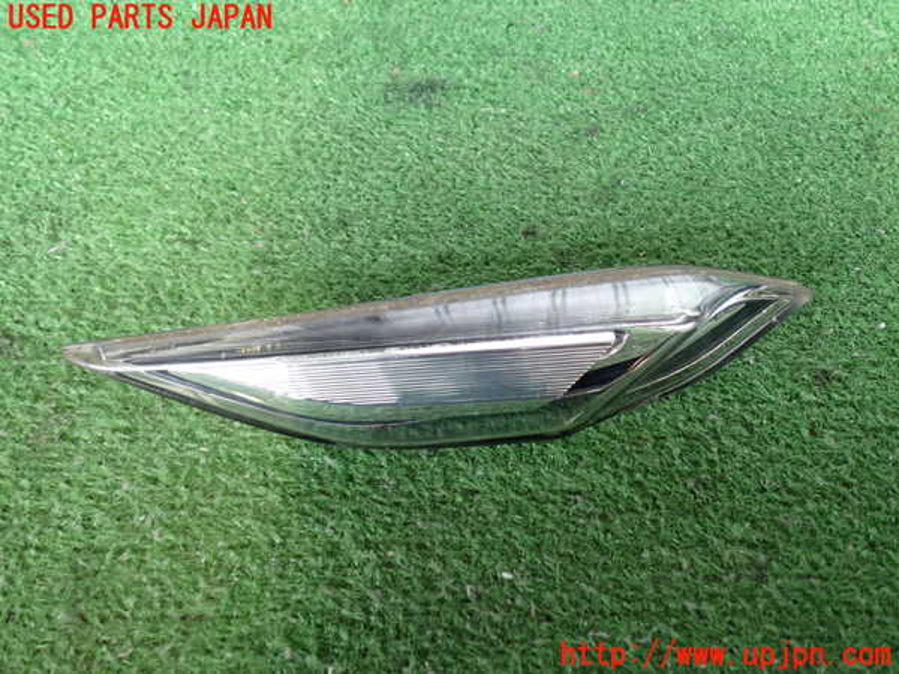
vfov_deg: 46.8
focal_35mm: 30
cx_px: 450
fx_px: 779
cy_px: 337
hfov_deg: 60.0
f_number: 2.3
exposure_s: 1/30
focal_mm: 5.4
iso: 320
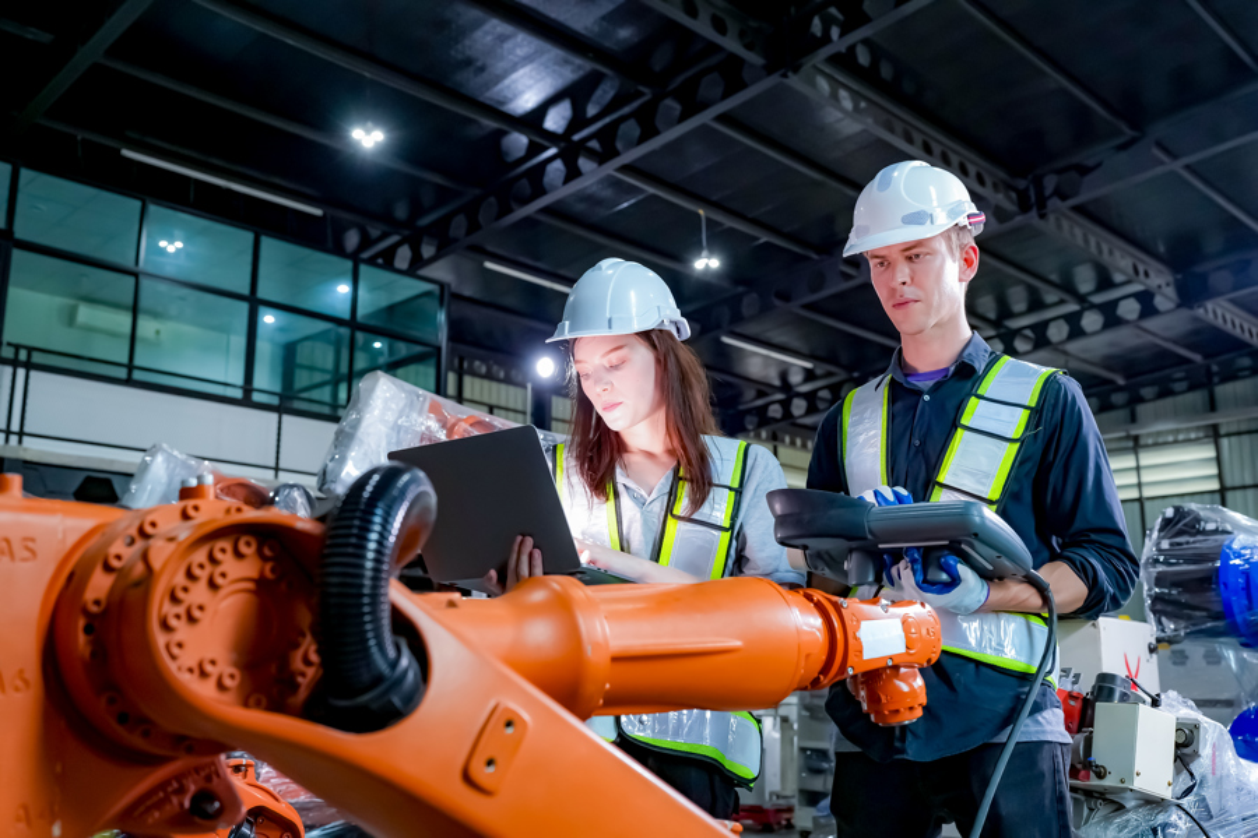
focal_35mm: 35
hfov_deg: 54.4
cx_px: 629
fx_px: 1223
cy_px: 419
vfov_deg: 37.9
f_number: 4.5
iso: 2000
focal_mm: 35
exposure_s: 1/202
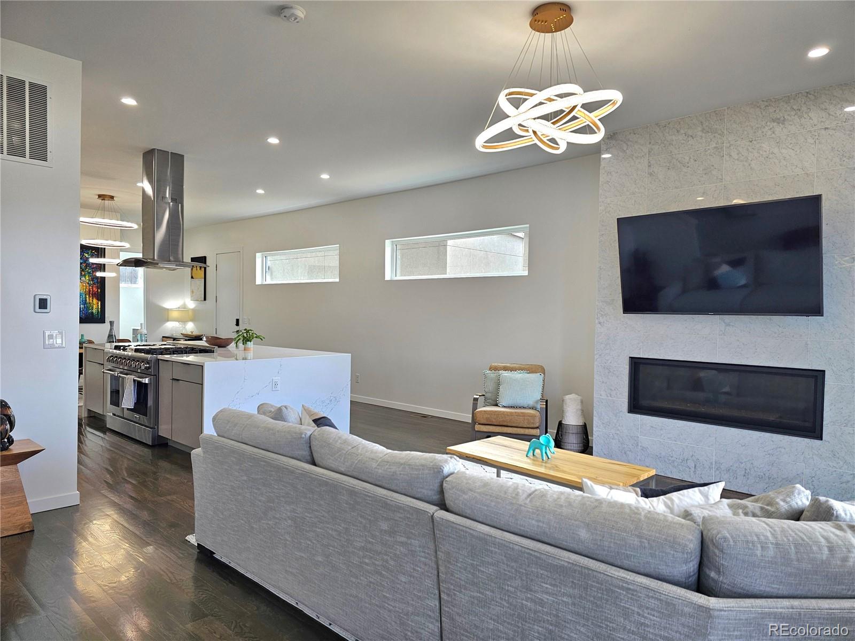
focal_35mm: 23
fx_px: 568
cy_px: 320
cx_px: 428
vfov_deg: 58.9
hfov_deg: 73.9
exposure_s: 1/120
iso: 80
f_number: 1.7
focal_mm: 6.3
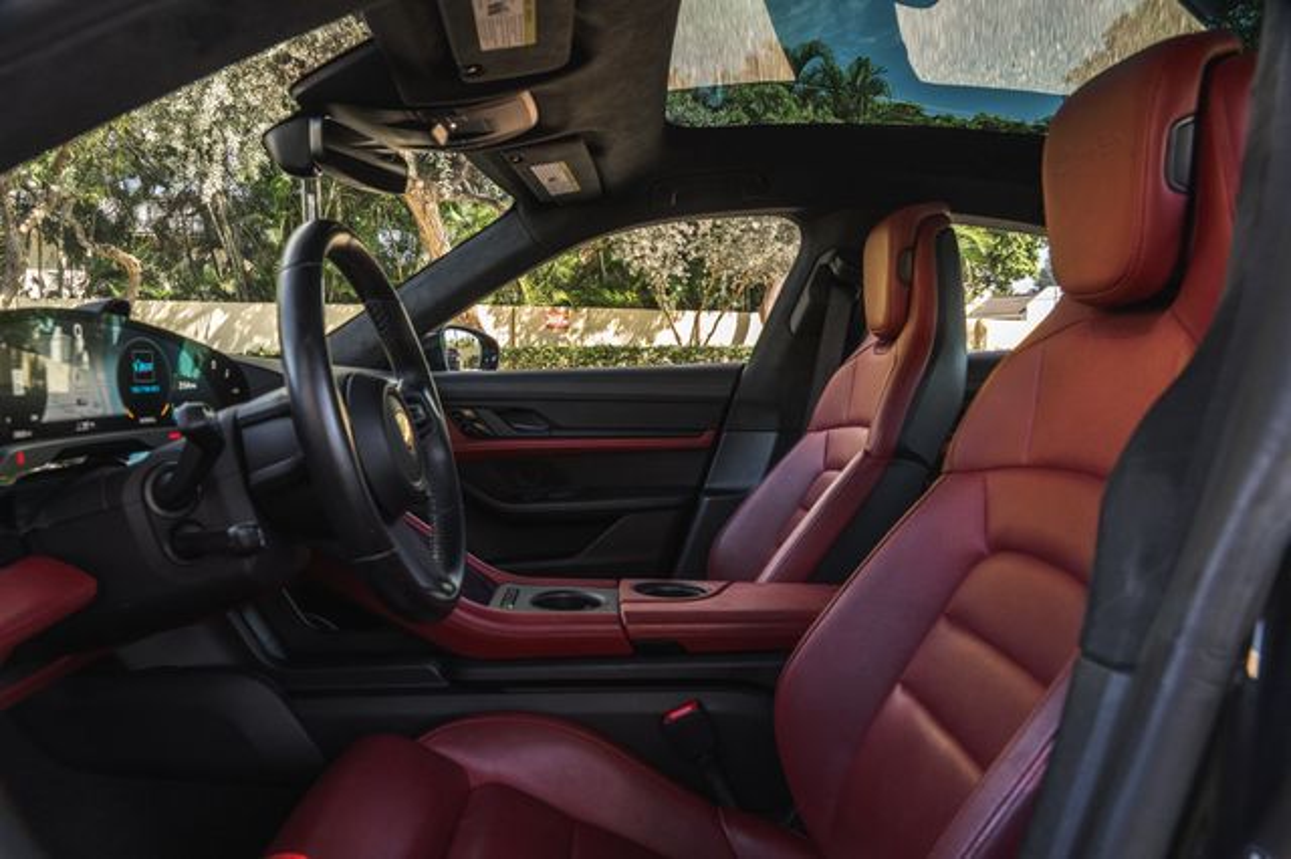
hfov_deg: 73.8
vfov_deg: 53.1
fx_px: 860
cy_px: 430
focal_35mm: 24
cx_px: 646
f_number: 8
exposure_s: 1/30
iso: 640
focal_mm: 24
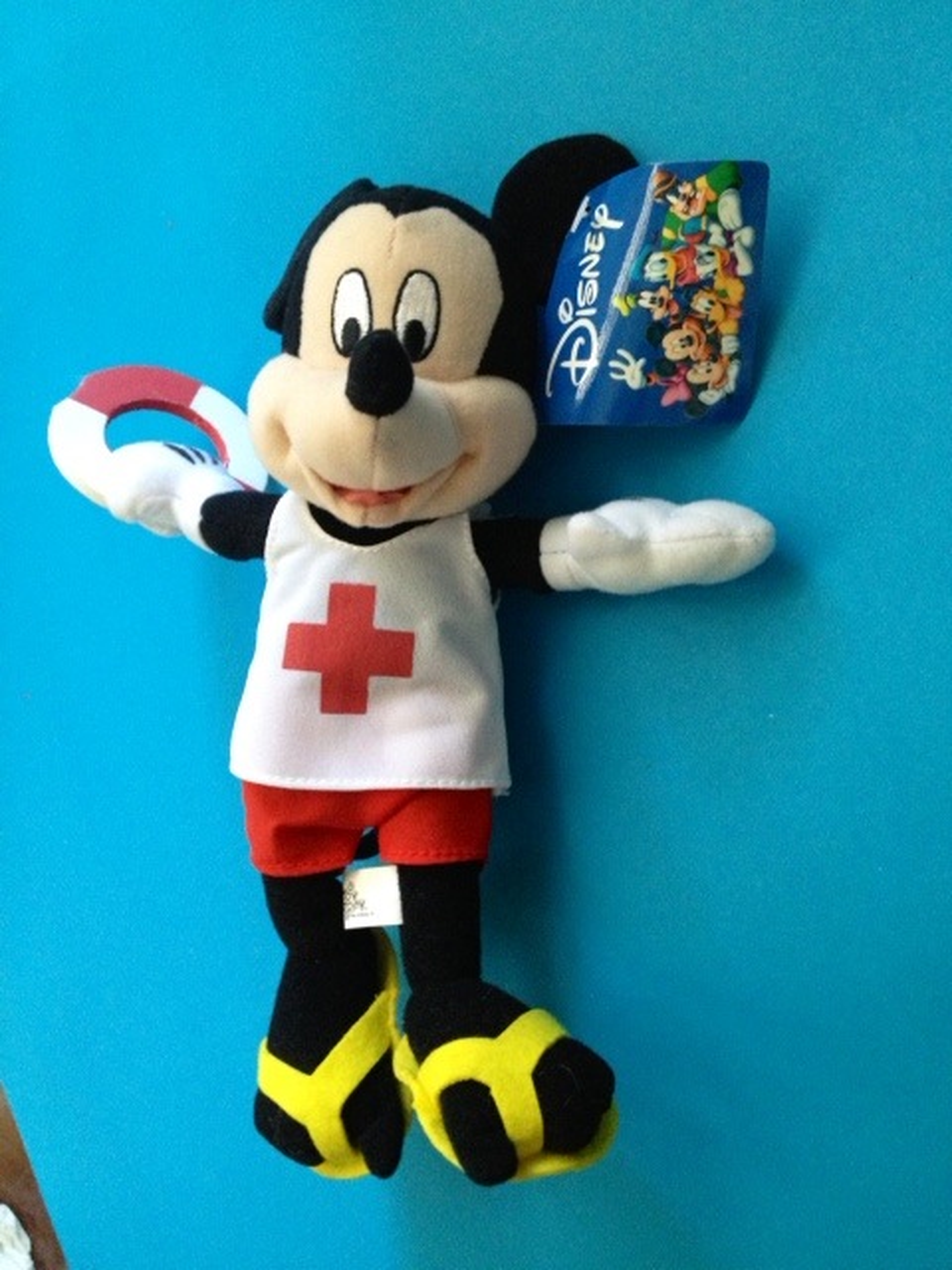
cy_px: 635
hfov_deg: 40.7
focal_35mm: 35
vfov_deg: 52.6
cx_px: 476
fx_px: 1283
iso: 320
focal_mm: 4.28
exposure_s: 1/20
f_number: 2.4
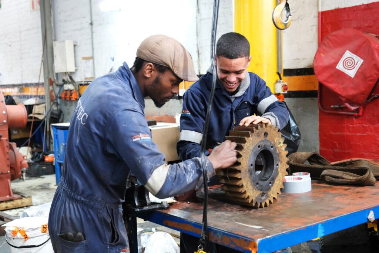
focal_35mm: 47
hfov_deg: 41.9
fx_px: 495
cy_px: 126
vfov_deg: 28.6
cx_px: 190
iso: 3200
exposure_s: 1/80
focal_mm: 31.1
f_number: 3.6
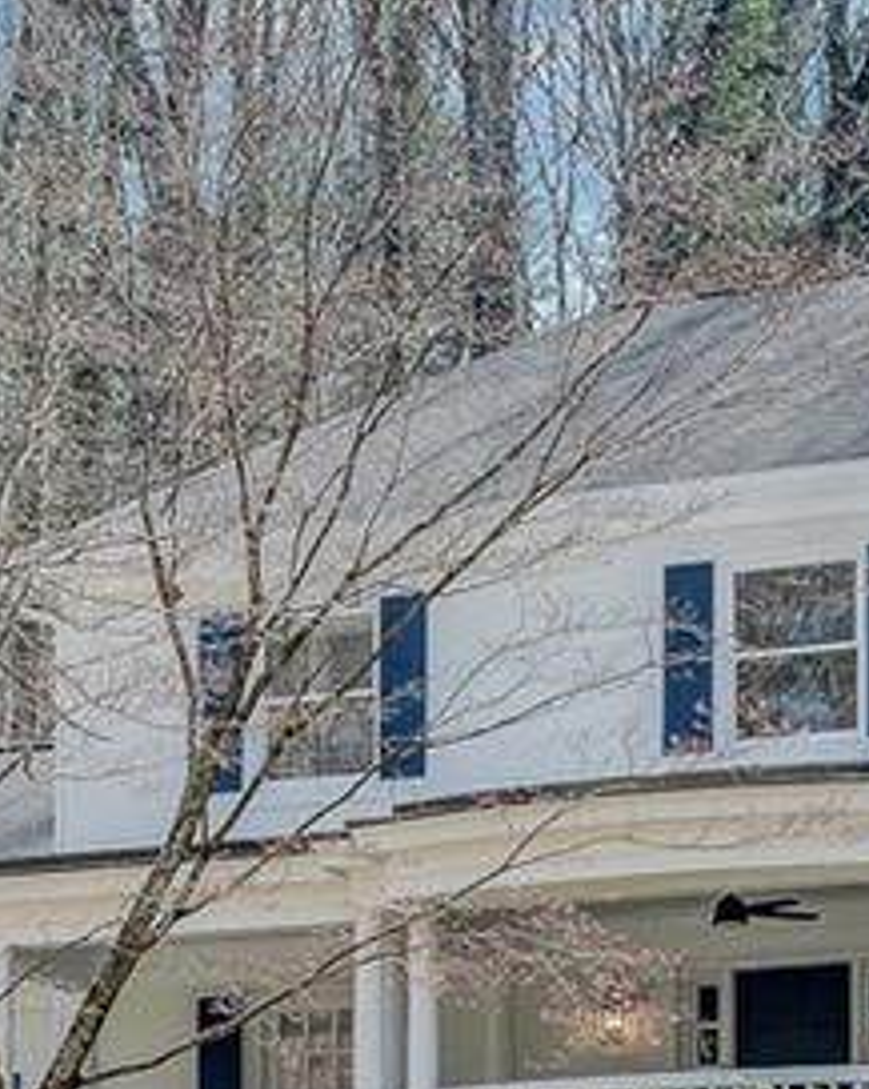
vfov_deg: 20.3
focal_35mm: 92
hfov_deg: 16.6
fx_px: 2963
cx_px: 280
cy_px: 1035
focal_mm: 26
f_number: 8
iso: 100
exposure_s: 1/320
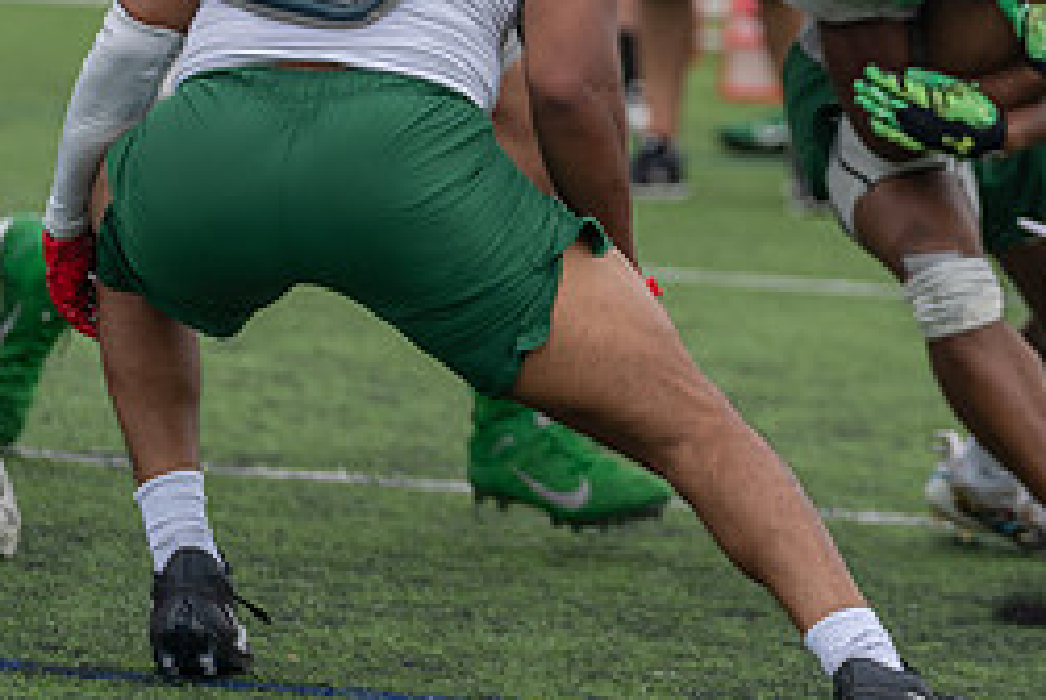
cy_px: -31
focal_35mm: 358
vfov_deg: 3.8
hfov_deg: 5.7
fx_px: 10414
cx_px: 688
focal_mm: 155
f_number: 3.5
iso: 200
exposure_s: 1/1250
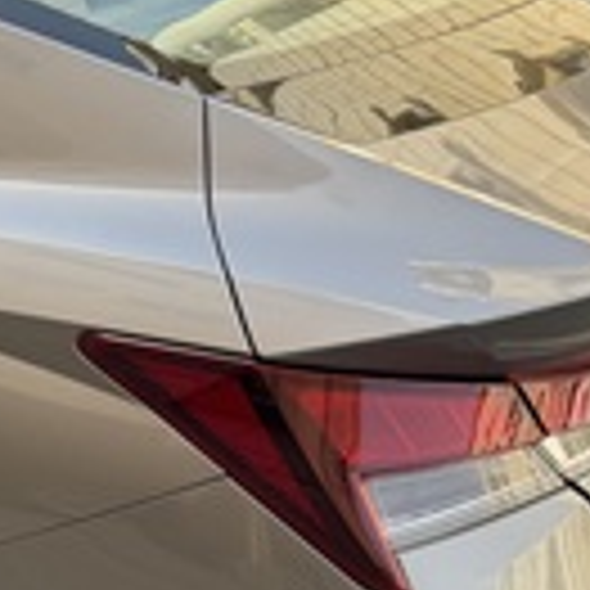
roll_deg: +0.4
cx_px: -304
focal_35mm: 74
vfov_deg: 23.1
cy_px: 462
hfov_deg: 20.0
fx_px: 1427
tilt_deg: -26.6
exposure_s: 1/604
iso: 80
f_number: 1.78
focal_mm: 6.76
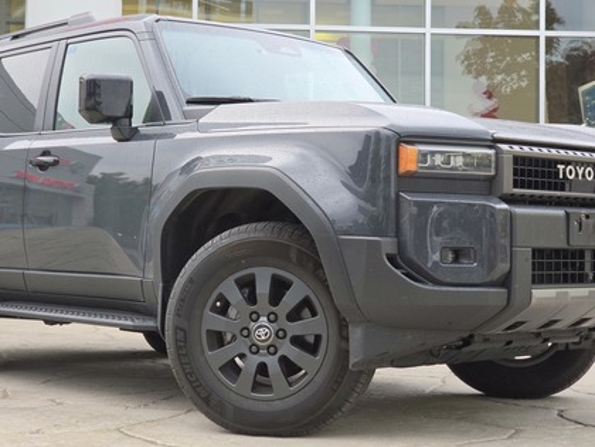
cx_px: 298
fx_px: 1186
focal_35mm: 69
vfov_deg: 21.3
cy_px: 224
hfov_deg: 28.2
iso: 250
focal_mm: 7
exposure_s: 1/60
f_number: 2.4
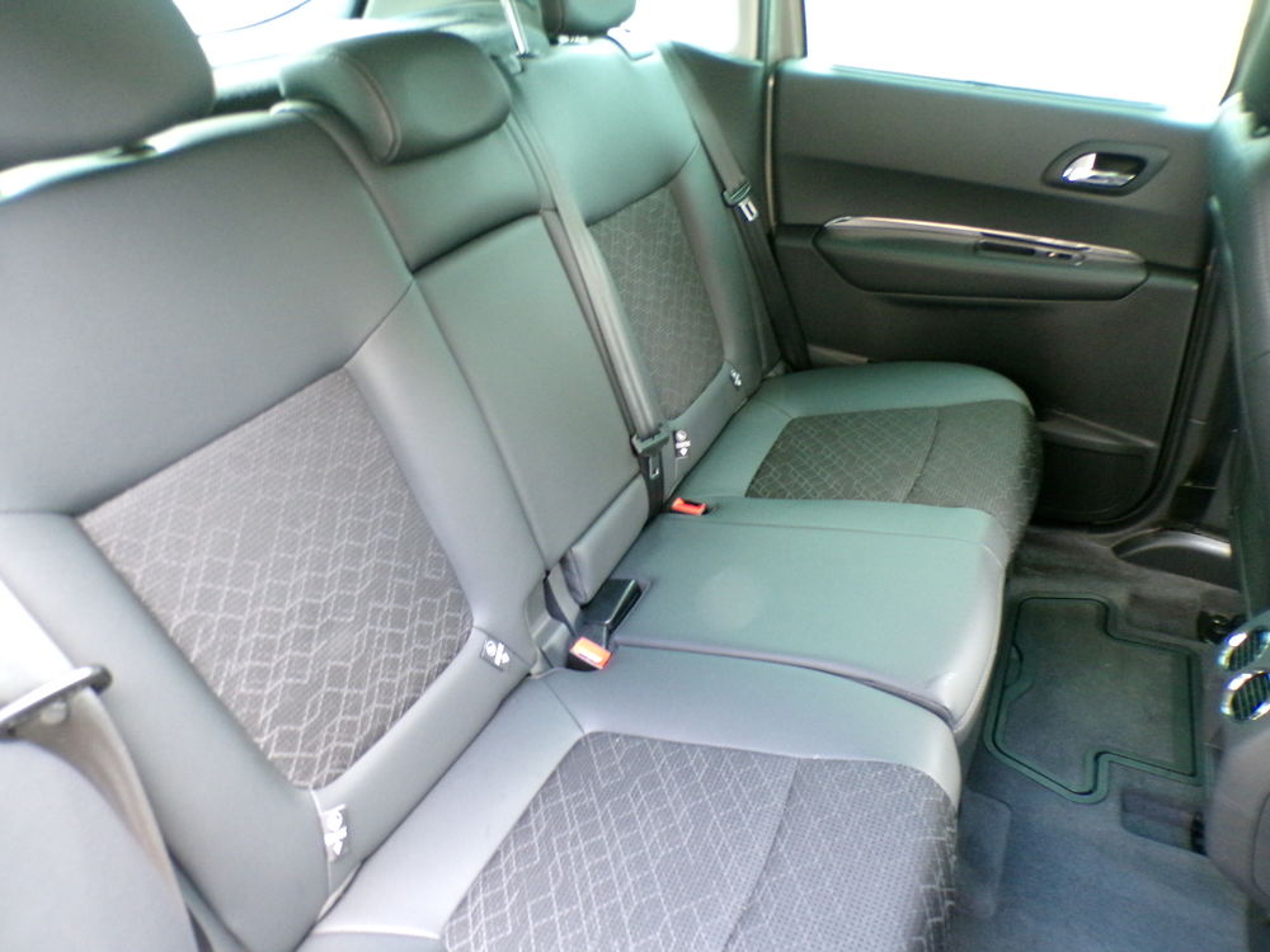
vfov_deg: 56.8
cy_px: 476
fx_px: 881
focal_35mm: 24
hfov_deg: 71.6
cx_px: 635
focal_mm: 4.3
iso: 800
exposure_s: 1/15
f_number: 3
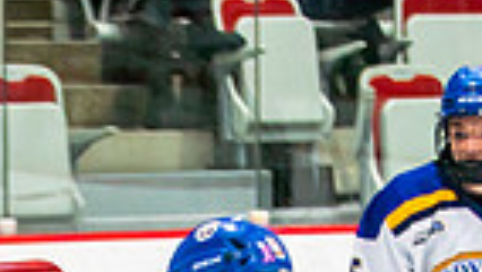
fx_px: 8029
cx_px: 40
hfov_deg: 3.4
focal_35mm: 628
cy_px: 909
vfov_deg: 1.9
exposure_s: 1/640
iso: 400
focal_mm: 95
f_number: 2.8
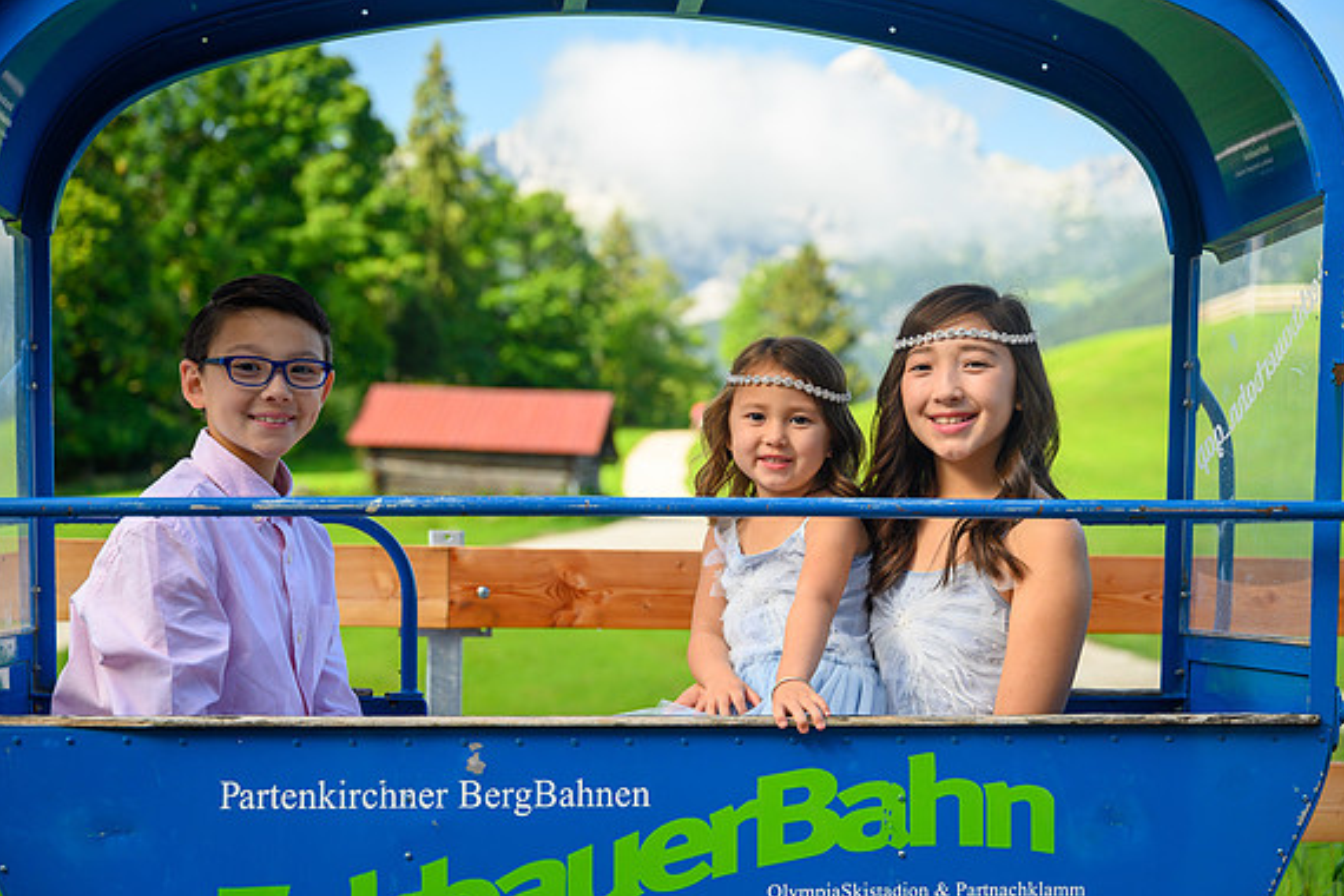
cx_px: 674
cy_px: 450
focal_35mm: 61
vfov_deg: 22.3
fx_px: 2277
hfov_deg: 32.9
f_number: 3.5
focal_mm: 60
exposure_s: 1/320
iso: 160
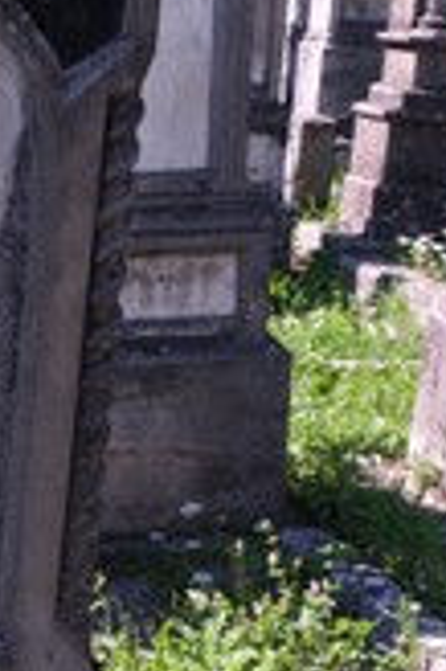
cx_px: -213
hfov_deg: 12.3
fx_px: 1974
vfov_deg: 19.3
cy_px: 278
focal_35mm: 106
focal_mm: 19.6
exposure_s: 1/210
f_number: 5.6
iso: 160
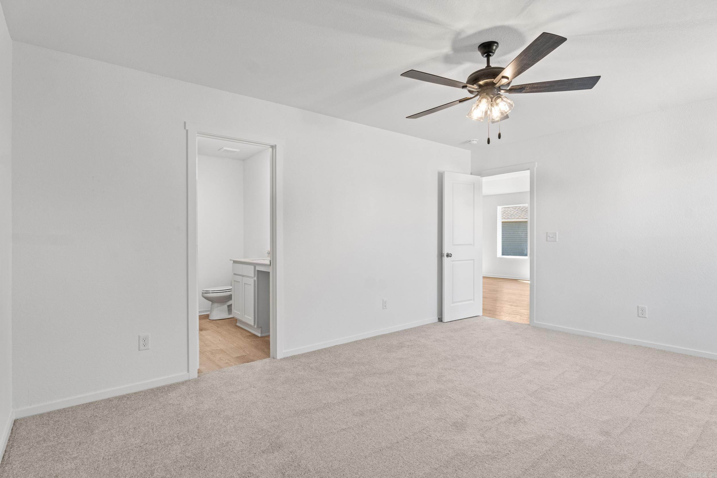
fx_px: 358
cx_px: 358
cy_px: 239
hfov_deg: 90.0
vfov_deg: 67.4
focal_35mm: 18
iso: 250
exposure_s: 1/4
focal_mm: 12
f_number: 9
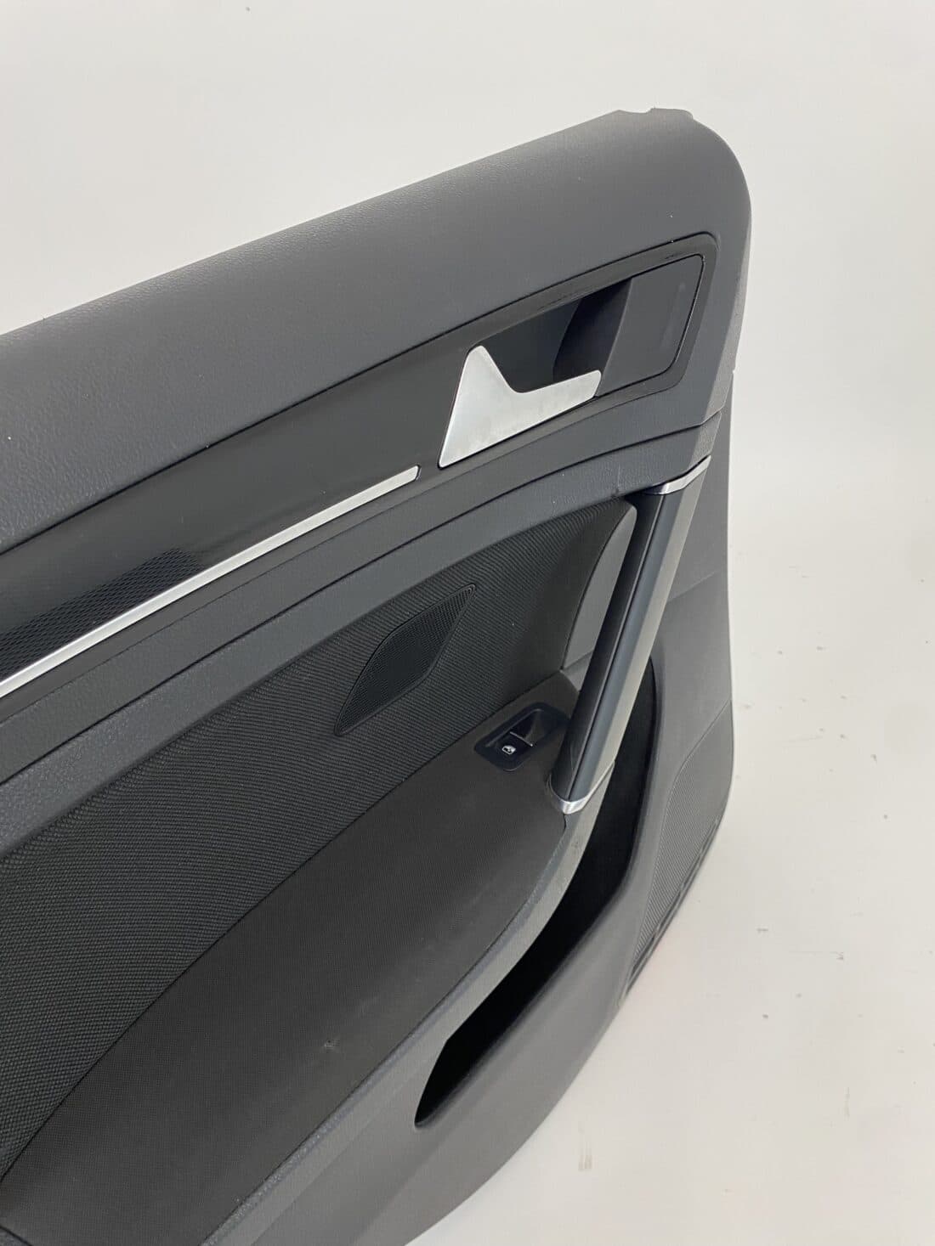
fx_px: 937
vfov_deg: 67.3
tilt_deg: -37.5
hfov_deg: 53.1
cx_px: 468
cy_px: 623
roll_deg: +4.0
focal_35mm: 26
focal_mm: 4.25
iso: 64
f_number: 1.8
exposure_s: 1/50
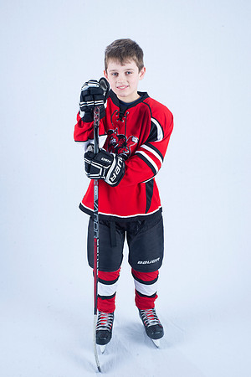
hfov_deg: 29.2
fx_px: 481
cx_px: 126
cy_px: 188
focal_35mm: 46
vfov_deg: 42.7
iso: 250
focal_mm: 46
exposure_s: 1/160
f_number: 18
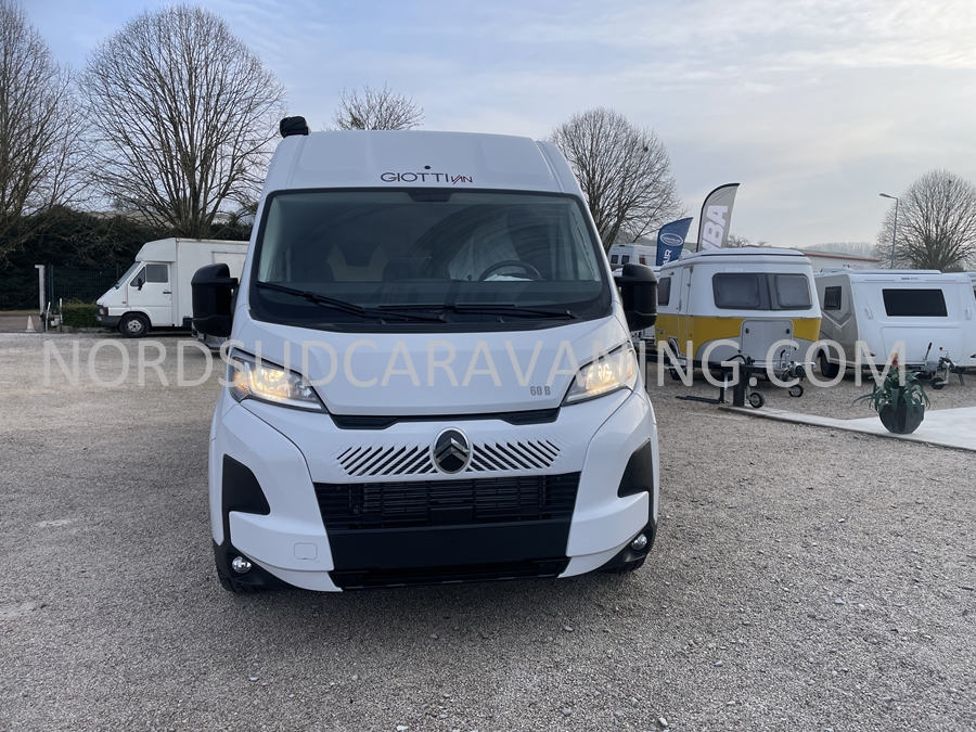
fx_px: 733
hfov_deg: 67.3
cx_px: 488
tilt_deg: -4.4
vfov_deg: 53.1
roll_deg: -1.3
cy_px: 366
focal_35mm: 26
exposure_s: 1/955
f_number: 1.6
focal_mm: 4.2
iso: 32
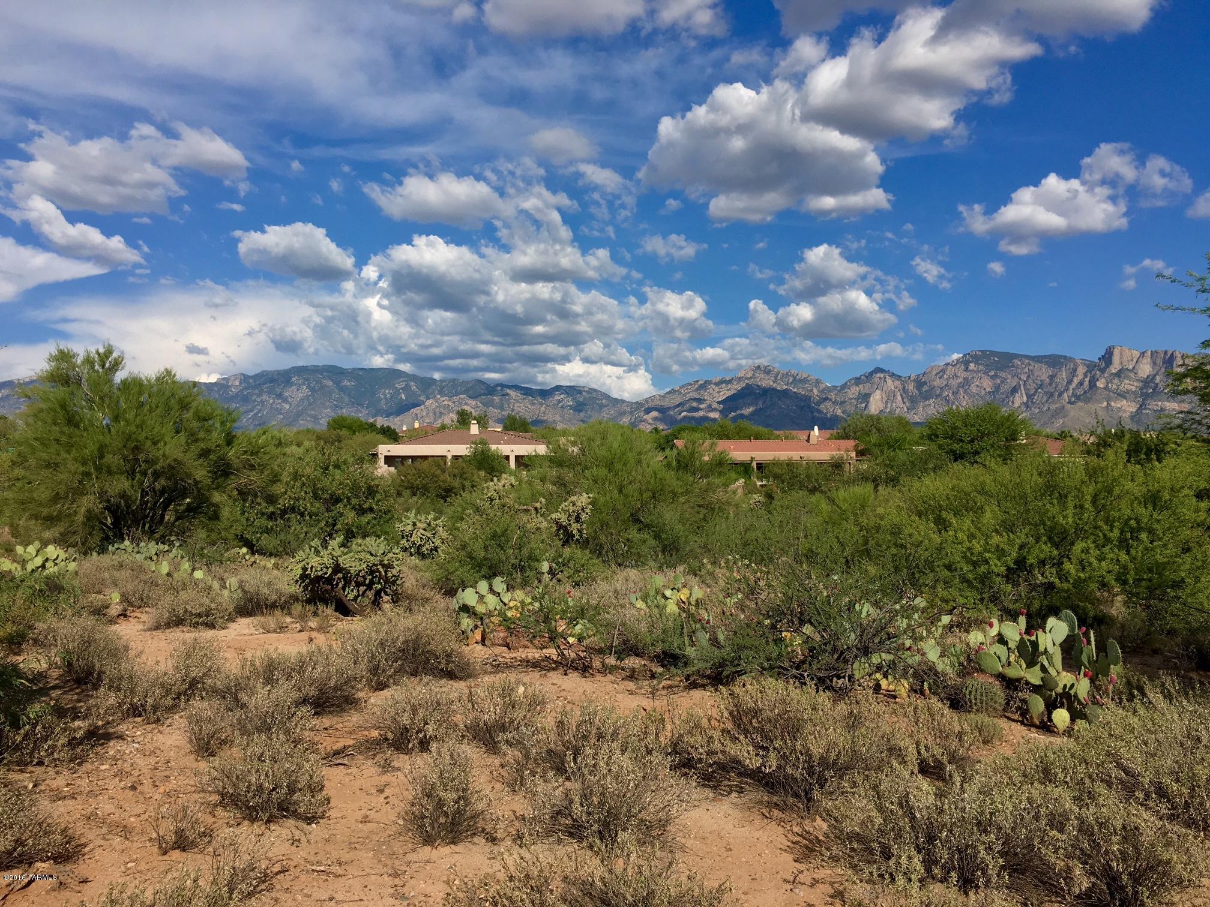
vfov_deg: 48.2
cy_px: 454
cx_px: 605
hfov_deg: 61.7
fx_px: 1014
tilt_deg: +2.1
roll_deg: -1.6
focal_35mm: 29
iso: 25
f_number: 2.2
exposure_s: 1/2198
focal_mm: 4.15
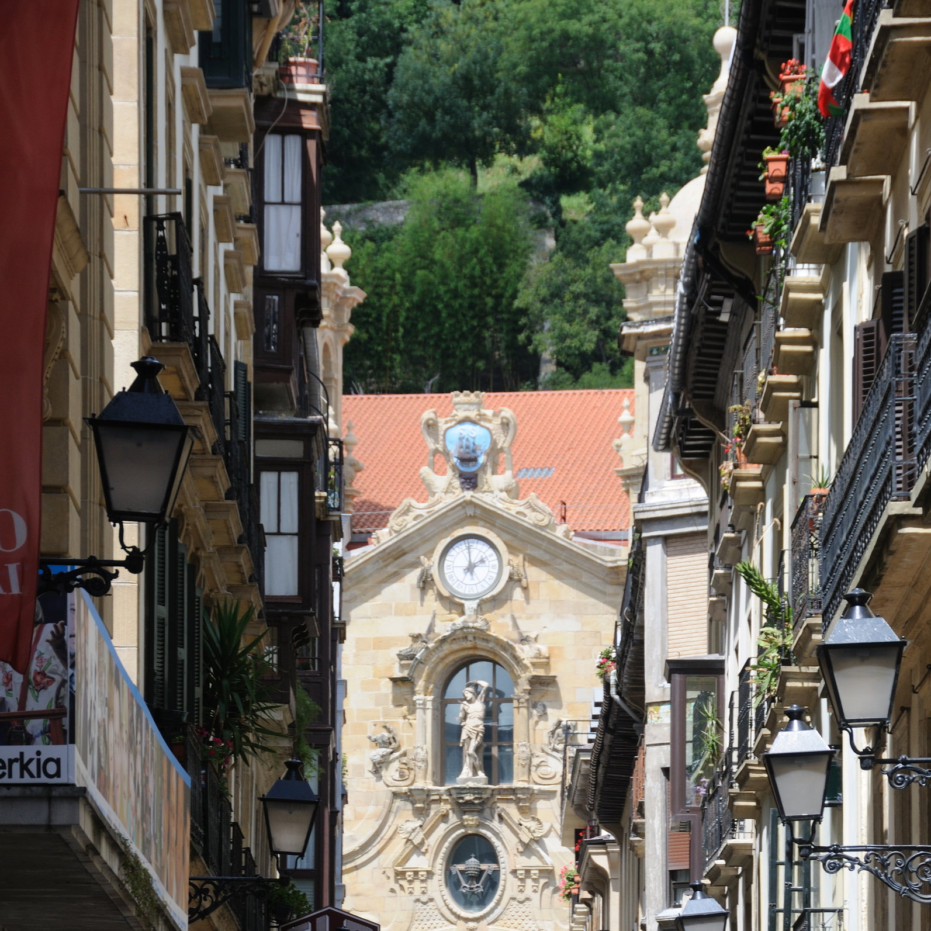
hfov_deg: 7.6
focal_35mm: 231
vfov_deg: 7.6
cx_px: 464
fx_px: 7029
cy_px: 699
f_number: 8
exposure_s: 1/250
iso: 200
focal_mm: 120
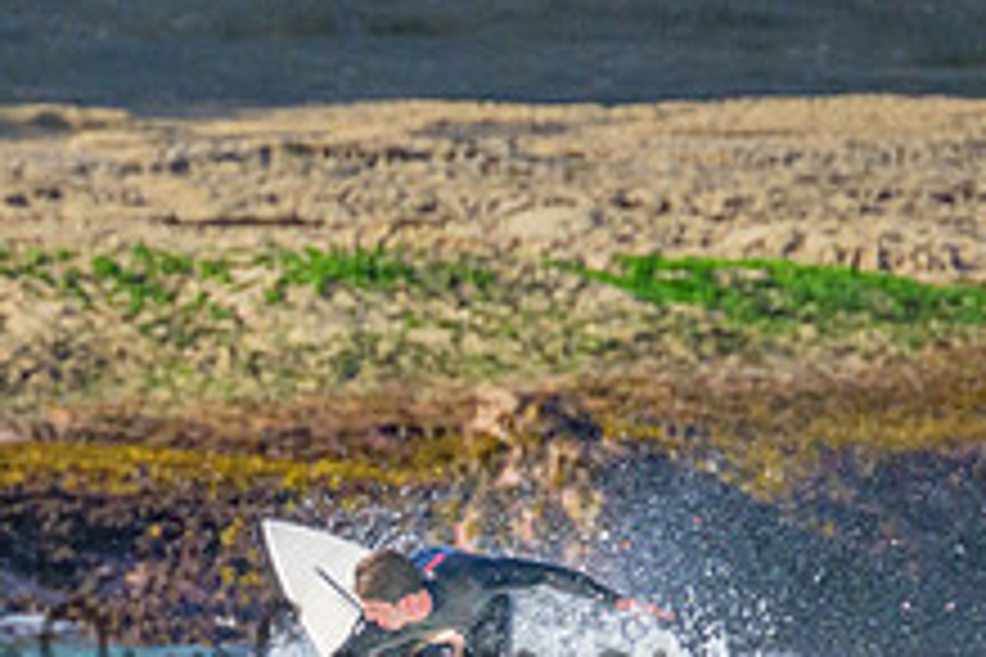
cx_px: 234
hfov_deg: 1.0
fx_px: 58005
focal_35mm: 2118
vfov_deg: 0.6
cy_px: 632
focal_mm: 800
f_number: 11
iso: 2800
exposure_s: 1/1250
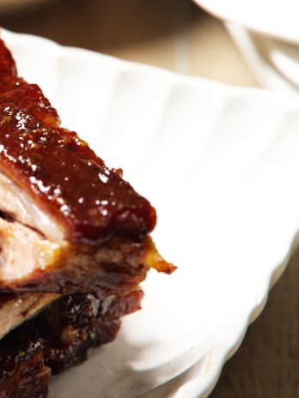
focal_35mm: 261
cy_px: 143
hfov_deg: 5.7
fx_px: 3006
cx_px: -41
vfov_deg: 7.6
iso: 100
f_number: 4.5
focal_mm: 105
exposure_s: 1/100
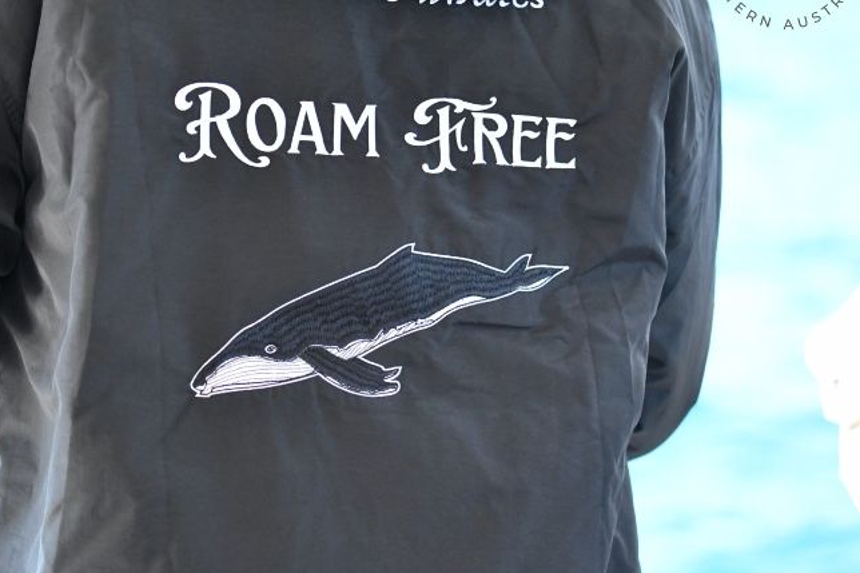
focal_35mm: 149
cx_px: 335
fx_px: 3558
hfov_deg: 13.8
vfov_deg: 9.2
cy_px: 228
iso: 8000
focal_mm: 120
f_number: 5
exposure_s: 1/2000
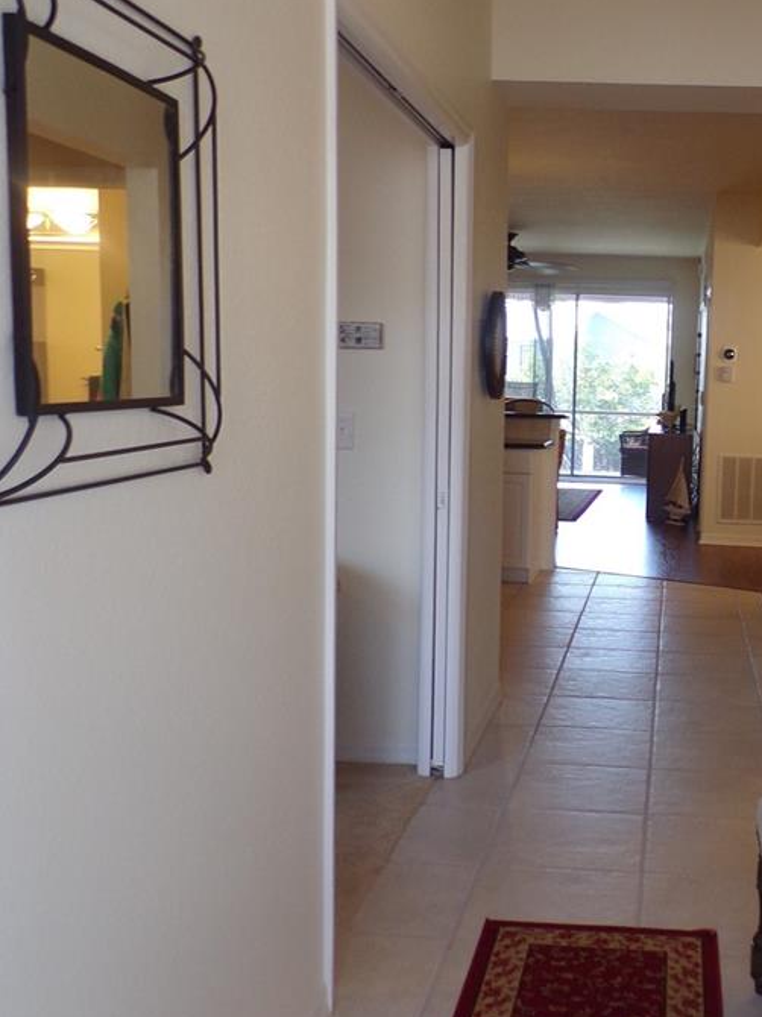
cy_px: 513
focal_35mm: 43
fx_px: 1263
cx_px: 647
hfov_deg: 32.3
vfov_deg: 43.9
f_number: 3
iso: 99
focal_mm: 4.3
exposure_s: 1/34
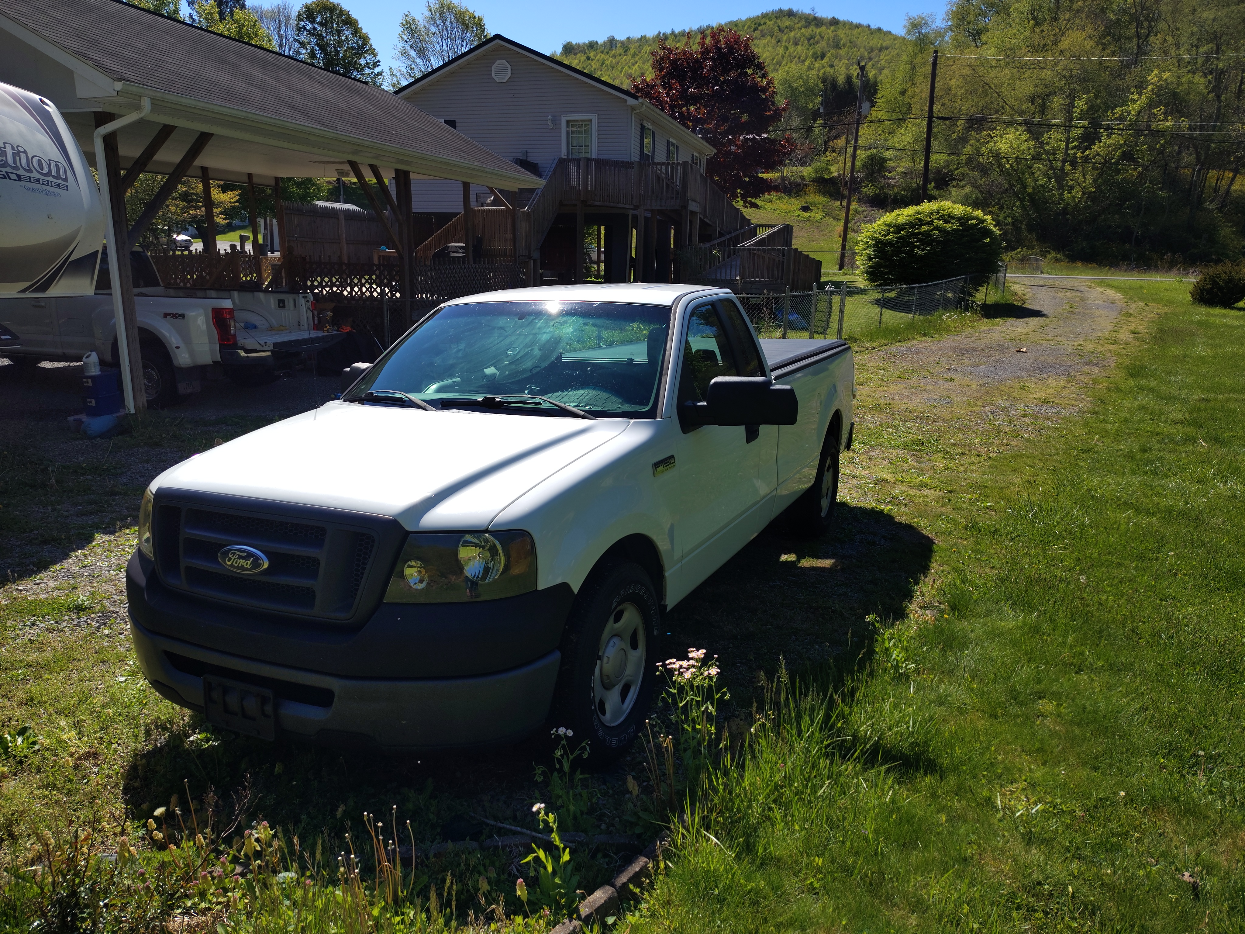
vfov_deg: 56.8
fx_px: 863
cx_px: 622
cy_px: 467
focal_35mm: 24
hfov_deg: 71.6
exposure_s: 1/1889
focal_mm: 5.56
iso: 100
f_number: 1.8
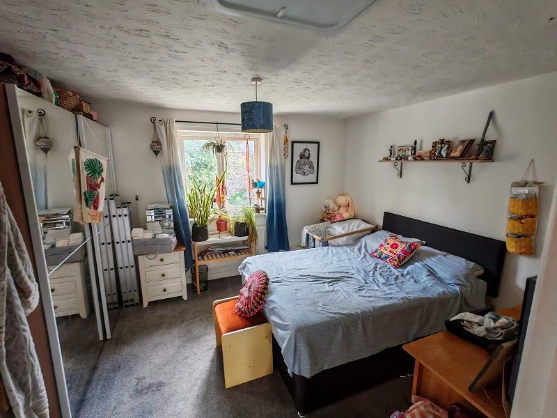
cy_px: 209
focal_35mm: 16
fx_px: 257
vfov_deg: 78.1
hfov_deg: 94.5
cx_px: 278
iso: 320
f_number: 2.2
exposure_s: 1/50
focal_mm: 1.96
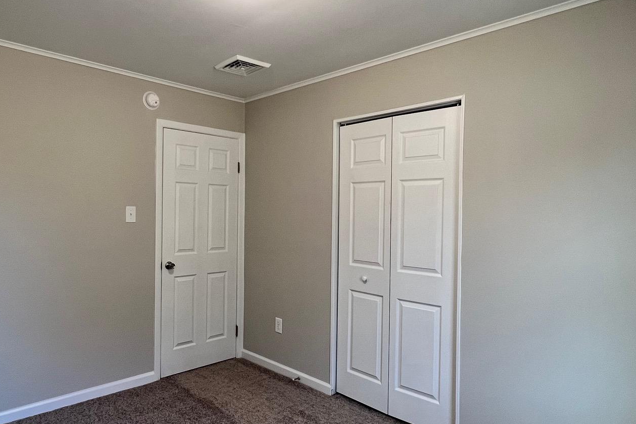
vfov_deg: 57.2
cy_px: 214
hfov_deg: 78.0
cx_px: 267
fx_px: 389
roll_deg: -0.6
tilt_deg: -1.0
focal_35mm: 22
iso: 125
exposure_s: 1/60
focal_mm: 1.57
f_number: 1.8
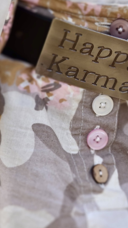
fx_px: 1525
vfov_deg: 8.5
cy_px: 105
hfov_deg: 4.8
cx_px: 102
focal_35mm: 253
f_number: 8
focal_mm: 105
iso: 500
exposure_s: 1/500
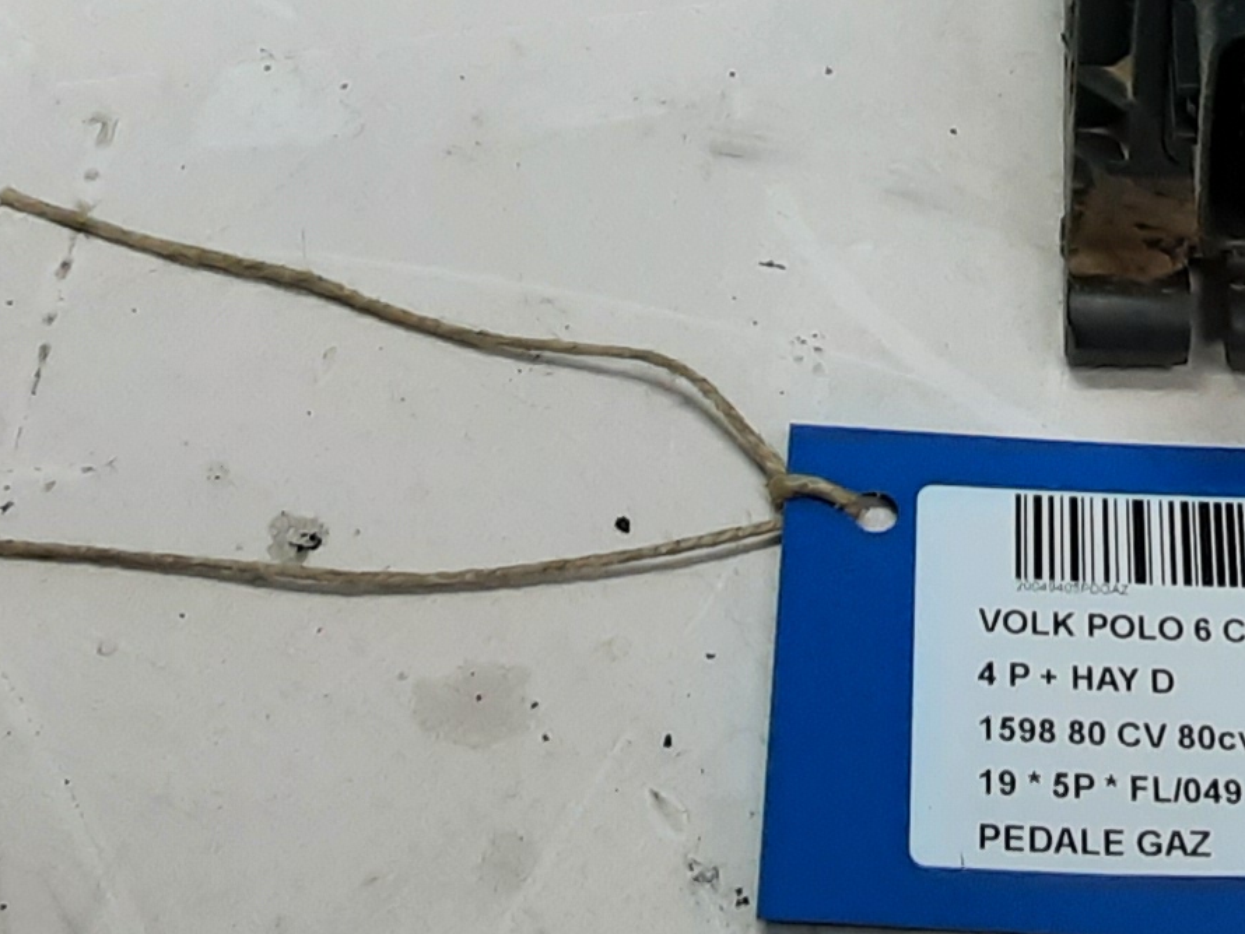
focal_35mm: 99
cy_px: -464
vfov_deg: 14.0
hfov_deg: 19.6
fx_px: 3562
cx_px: 992
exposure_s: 1/50
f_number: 1.9
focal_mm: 2.91
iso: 100
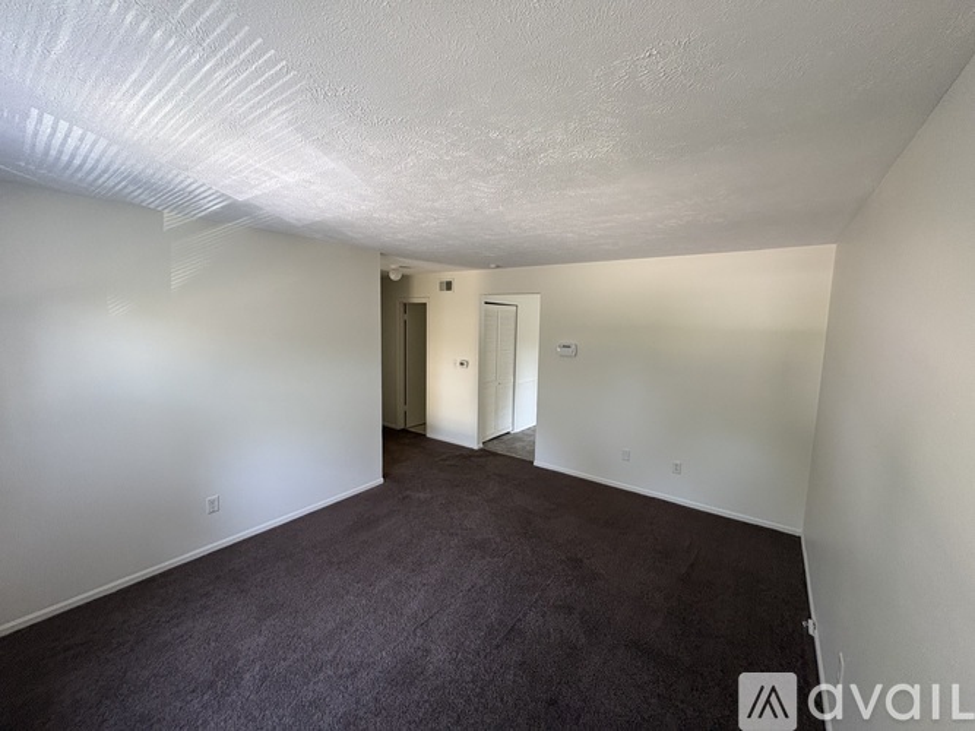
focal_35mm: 14
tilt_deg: -6.0
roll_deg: -1.1
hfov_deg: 102.1
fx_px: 394
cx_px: 488
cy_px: 366
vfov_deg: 85.7
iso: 250
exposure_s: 1/75
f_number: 2.2
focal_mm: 2.22
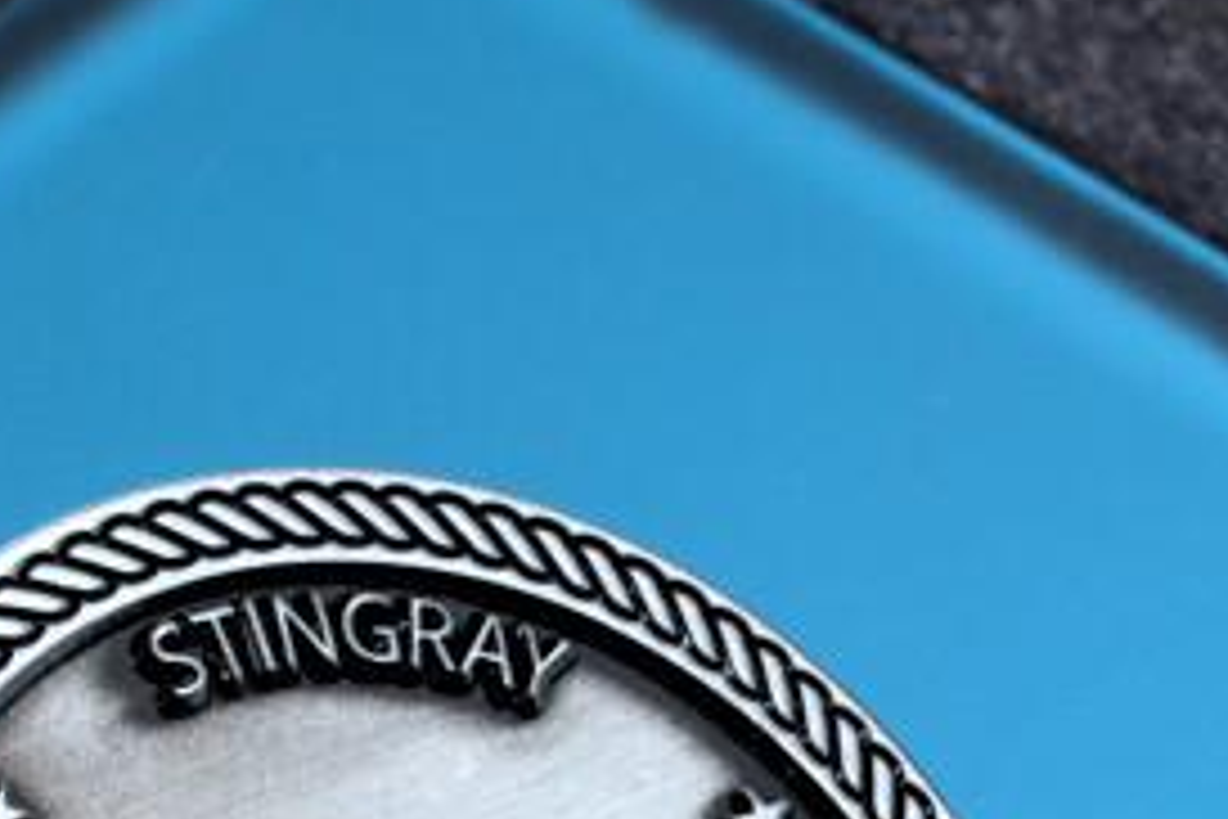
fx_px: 10130
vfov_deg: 4.6
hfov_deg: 6.9
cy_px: 1134
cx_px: 382
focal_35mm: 297
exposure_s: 1/10
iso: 200
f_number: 22
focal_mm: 90
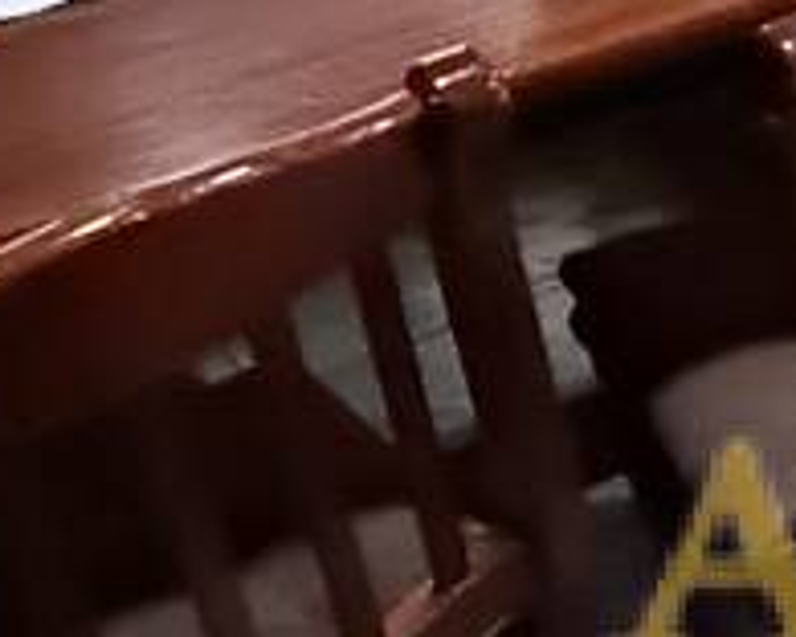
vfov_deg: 14.9
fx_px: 2379
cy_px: -24
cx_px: 1968
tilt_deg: -28.0
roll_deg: -3.2
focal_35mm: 101
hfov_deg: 13.4
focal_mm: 2.22
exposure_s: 1/60
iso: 1250
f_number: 2.2
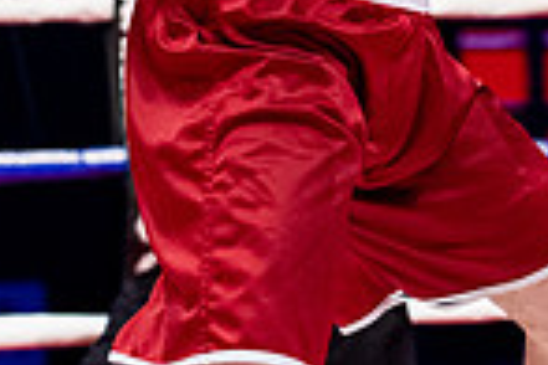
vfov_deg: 5.6
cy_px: -330
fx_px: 3653
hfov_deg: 8.5
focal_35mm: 240
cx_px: 693
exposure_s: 1/1250
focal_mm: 61
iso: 3200
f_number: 2.5
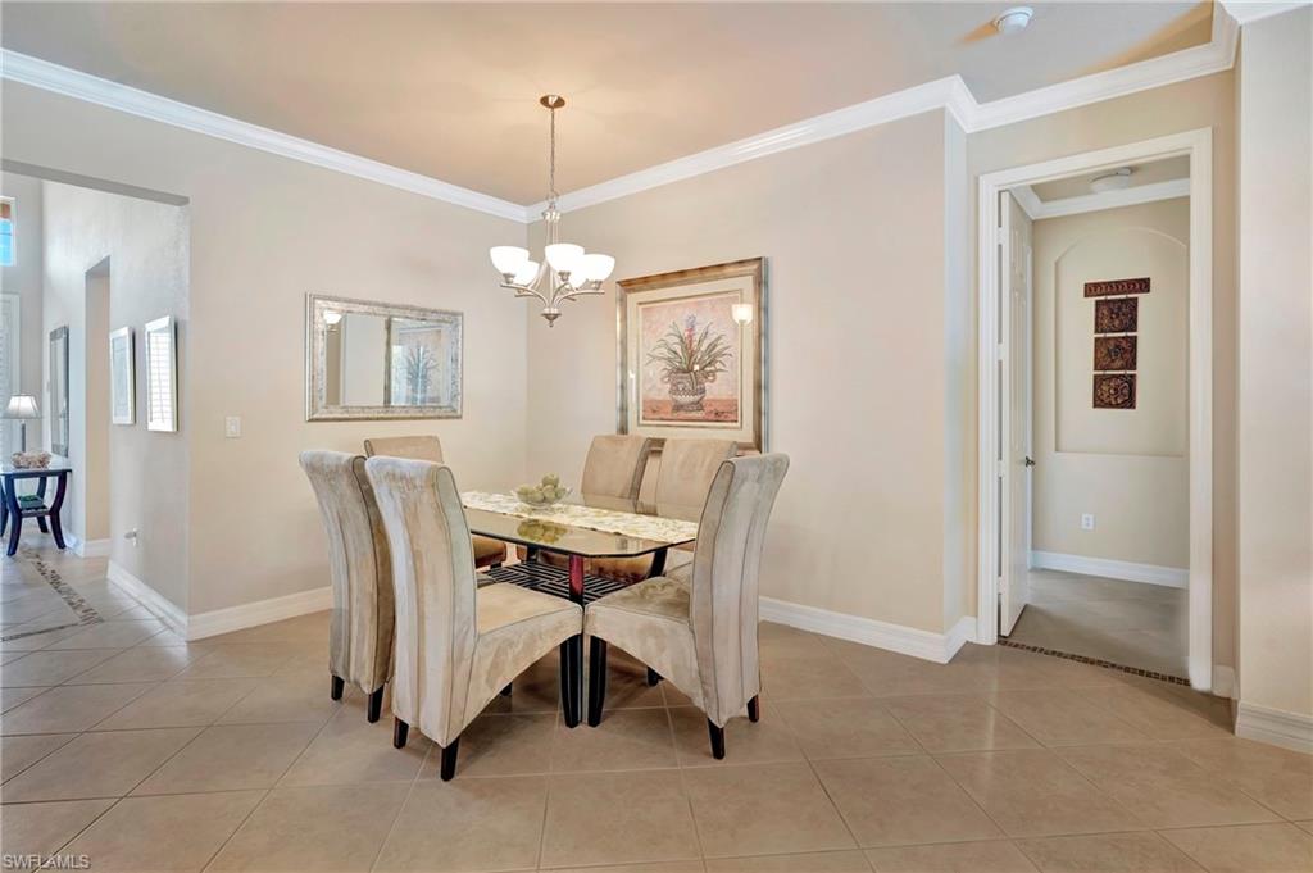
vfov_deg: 70.3
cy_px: 436
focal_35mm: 17
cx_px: 656
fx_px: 620
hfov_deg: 93.3
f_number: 8
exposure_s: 1/3.33
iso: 500
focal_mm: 17
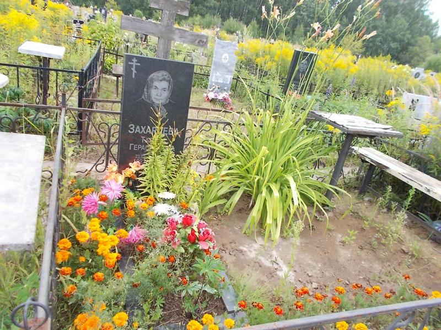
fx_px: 331
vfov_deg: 53.1
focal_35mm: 26
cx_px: 220
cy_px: 165
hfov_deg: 67.3
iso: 80
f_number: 3.2
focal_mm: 4.6
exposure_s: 1/50
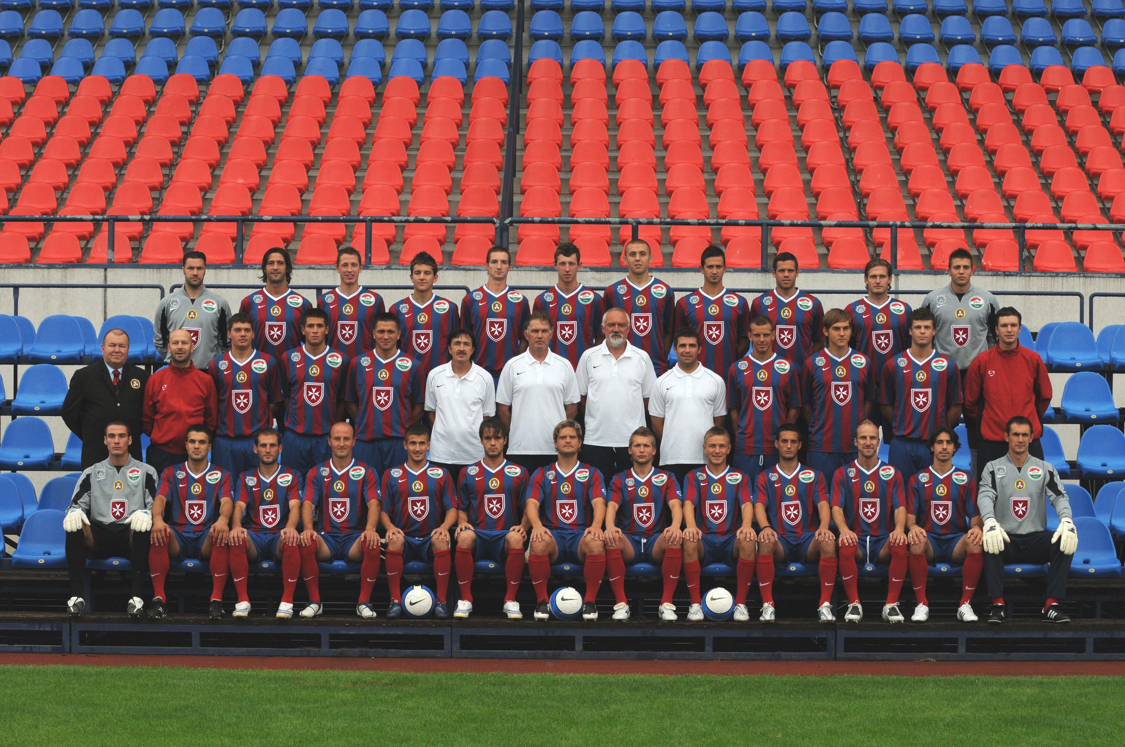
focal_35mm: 105
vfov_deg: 13.0
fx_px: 3277
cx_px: 562
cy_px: 374
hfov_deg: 19.5
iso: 400
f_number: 9
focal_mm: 70
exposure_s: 1/160
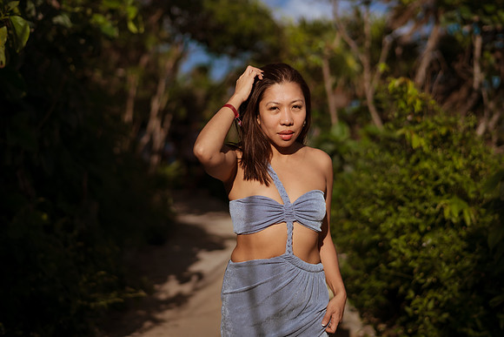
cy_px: 168
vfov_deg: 23.4
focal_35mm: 58
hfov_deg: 34.5
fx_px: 812
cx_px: 252
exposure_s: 1/8000
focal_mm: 58
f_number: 2
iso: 50
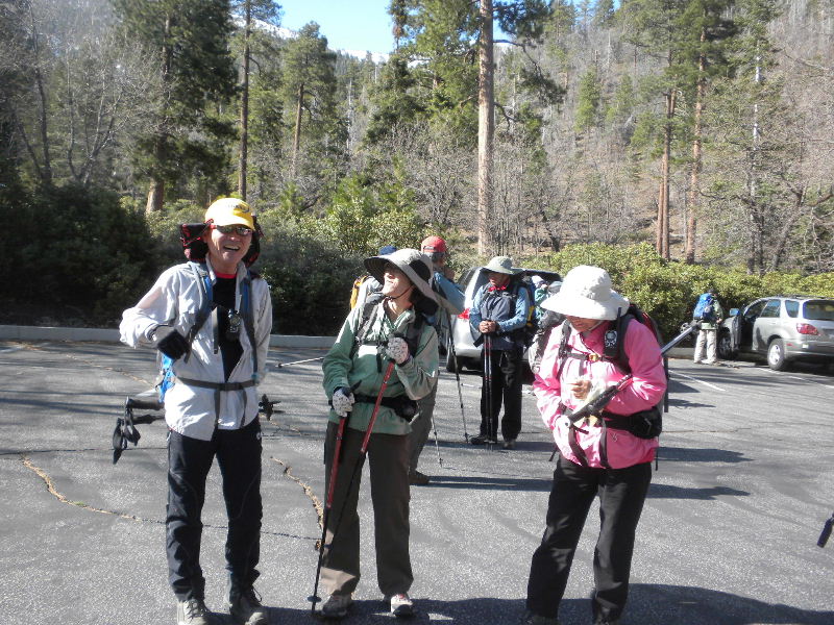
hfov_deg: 50.1
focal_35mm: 37
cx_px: 417
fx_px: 891
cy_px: 312
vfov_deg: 38.7
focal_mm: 6.6
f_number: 3.5
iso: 146
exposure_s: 1/500
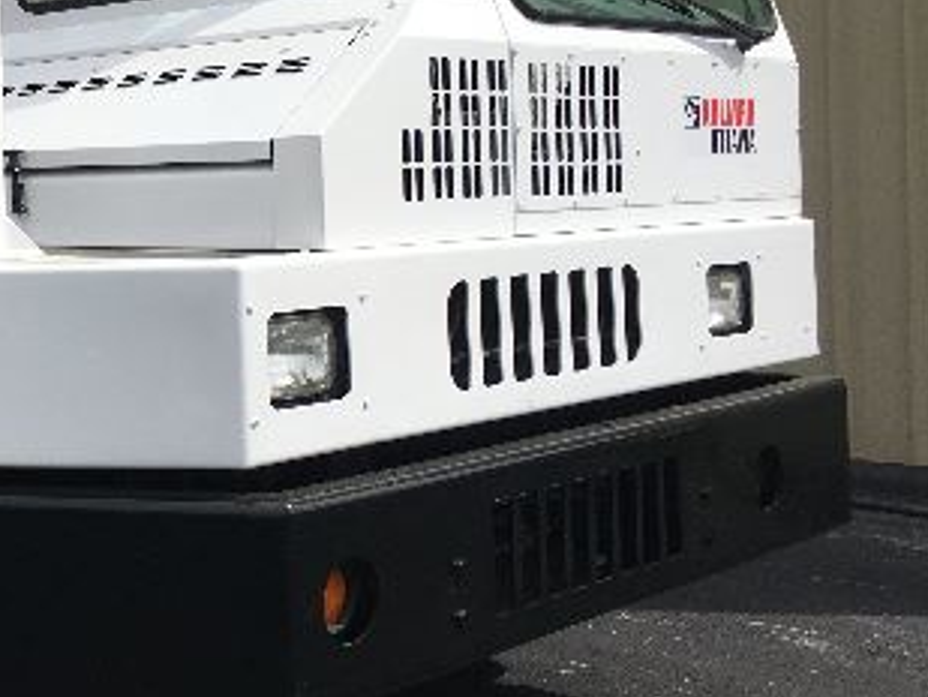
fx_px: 1609
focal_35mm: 60
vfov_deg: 24.2
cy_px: 177
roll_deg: +1.9
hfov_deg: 30.3
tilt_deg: +1.9
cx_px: 39
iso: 25
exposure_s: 1/2653
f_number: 2.2
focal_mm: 4.15
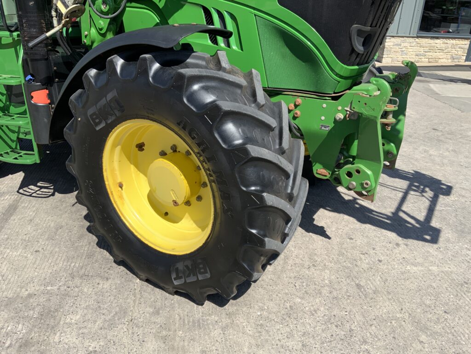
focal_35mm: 29
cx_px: 236
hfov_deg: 61.7
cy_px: 177
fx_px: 395
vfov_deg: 48.2
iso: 16
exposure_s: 1/1412
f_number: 1.8
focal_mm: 3
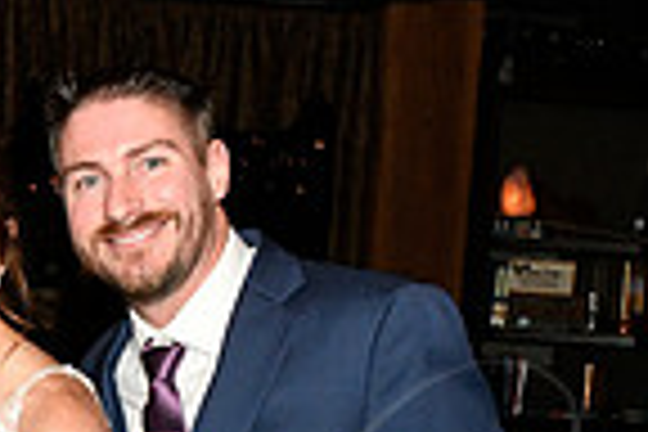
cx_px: -171
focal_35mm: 117
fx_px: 2106
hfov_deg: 16.6
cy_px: 650
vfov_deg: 11.2
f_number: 11
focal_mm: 29
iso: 6400
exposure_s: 1/60
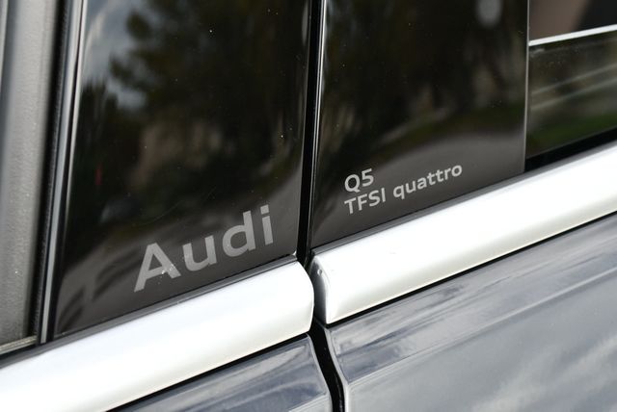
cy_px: 206
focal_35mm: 96
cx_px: 308
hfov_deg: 21.2
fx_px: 1647
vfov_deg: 14.3
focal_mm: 48
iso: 200
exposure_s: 1/250
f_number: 6.3
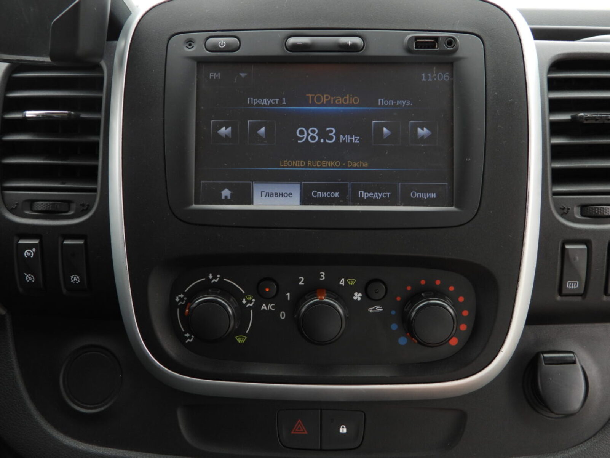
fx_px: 564
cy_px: 229
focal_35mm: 32
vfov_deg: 44.2
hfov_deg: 56.8
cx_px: 305
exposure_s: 1/100
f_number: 3.2
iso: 100
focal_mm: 5.8
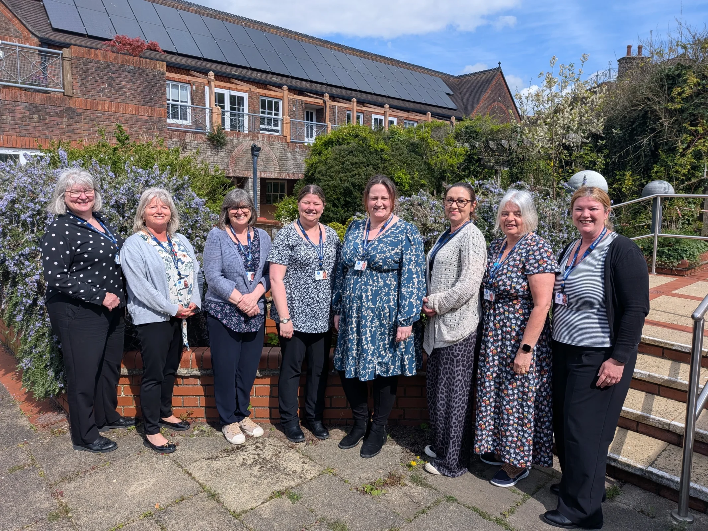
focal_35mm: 24
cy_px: 266
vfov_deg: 56.8
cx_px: 354
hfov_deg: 71.6
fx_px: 491
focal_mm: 4.53
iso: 30
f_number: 1.7
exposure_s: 1/1733
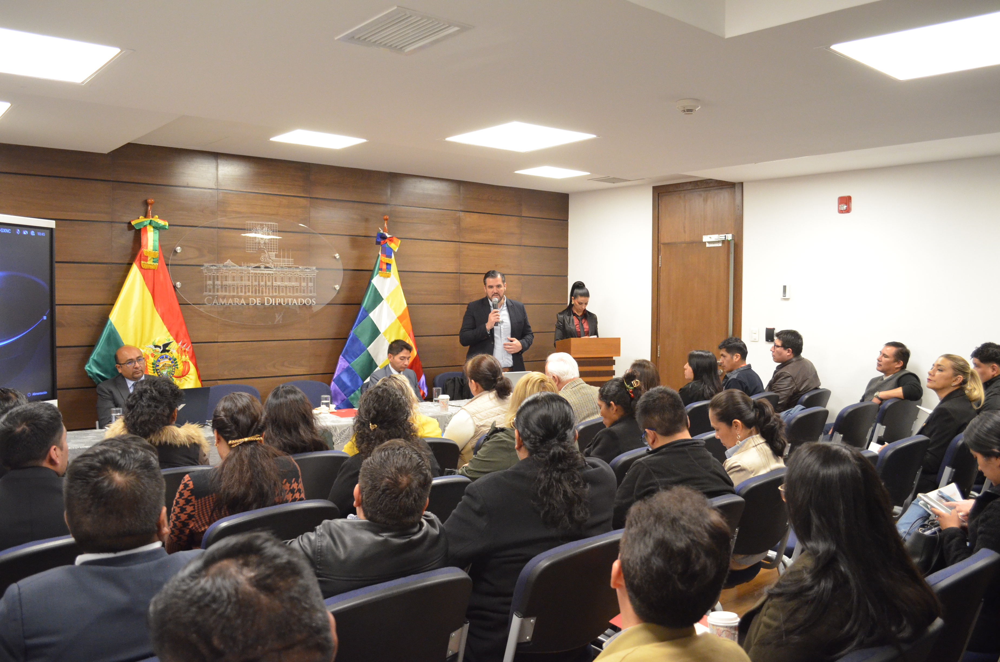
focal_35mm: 30
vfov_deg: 43.4
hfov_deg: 62.0
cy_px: 331
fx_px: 832
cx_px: 500
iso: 2500
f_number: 4
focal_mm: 20
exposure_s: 1/80
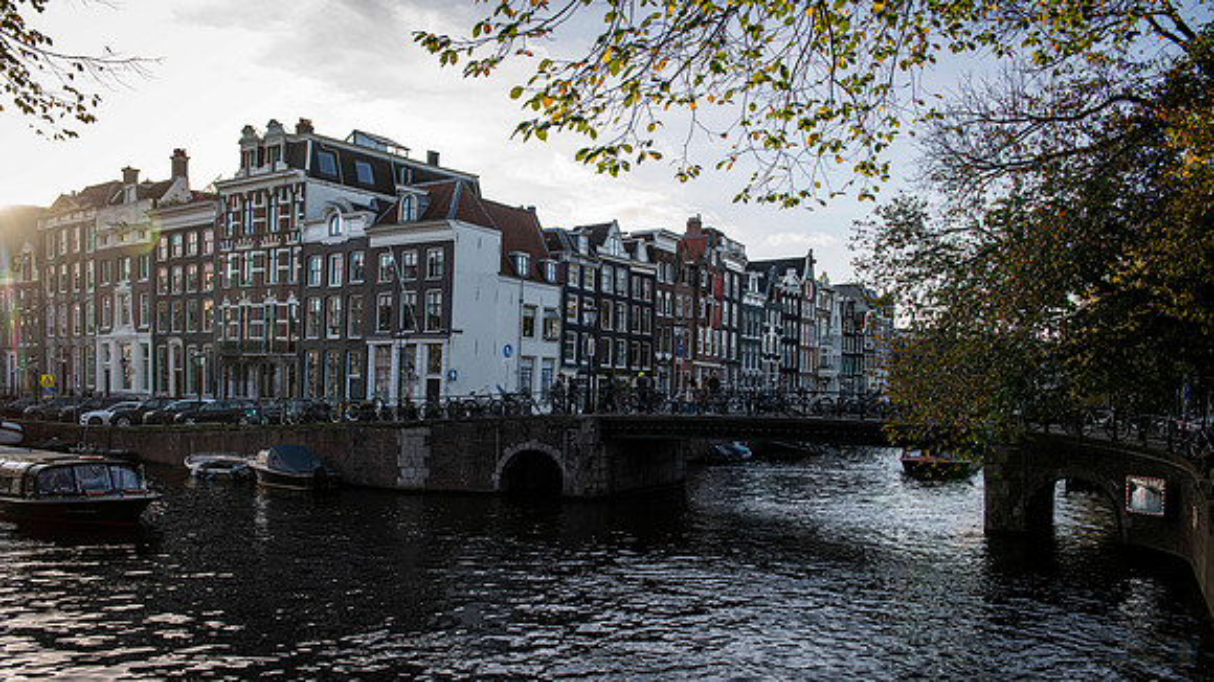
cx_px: 607
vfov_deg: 38.3
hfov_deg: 63.7
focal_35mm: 30
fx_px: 978
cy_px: 404
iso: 64
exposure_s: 1/160
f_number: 5.6
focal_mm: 29
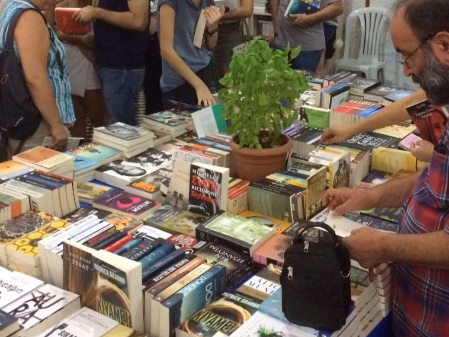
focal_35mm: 49
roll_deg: +1.1
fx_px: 635
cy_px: 100
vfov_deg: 29.4
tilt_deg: -14.7
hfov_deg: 38.9
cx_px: 200
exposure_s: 1/25
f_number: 2.2
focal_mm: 4.15
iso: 320
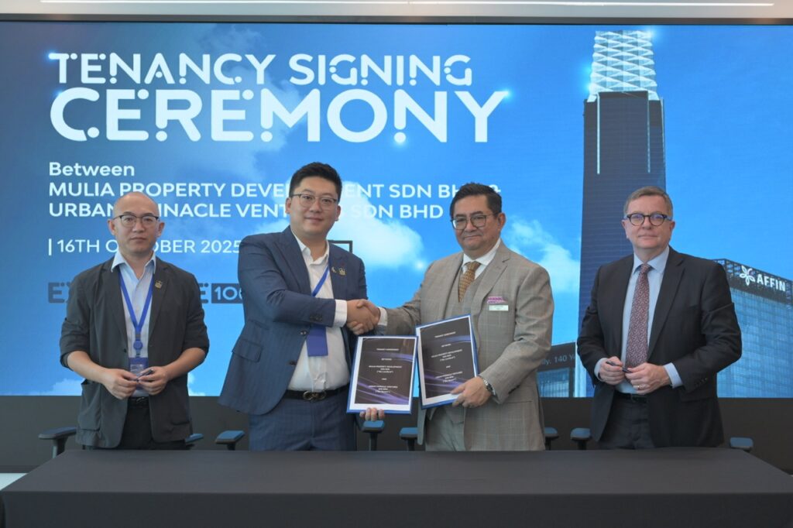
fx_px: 1101
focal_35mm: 50
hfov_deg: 39.6
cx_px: 396
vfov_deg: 27.0
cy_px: 264
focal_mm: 50
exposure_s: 1/200
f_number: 4.5
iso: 640
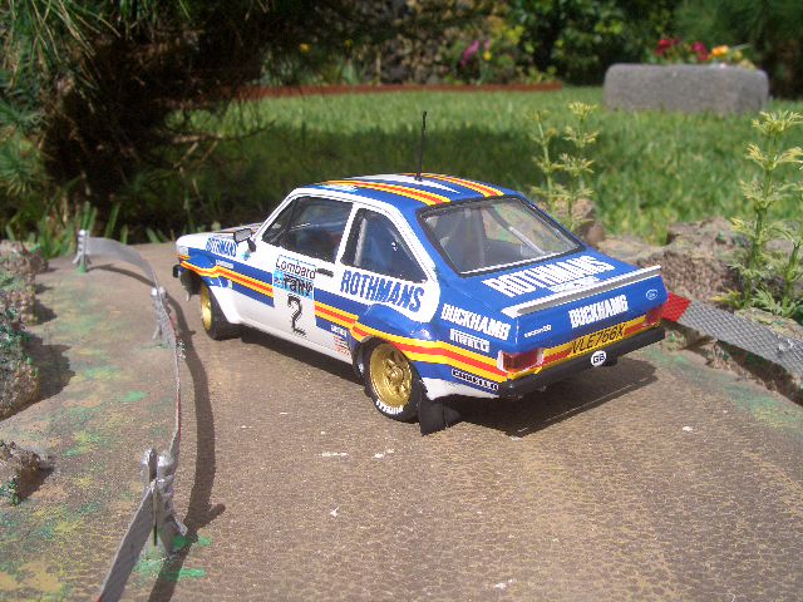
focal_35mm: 35
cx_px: 402
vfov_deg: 40.7
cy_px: 301
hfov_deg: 52.6
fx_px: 812
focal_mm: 5.8
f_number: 4.3
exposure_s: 1/640
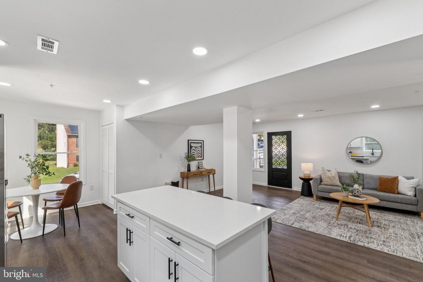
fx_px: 176
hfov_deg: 100.4
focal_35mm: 15
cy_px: 141
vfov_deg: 77.3
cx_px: 212
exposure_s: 1/20
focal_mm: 10
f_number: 9
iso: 250
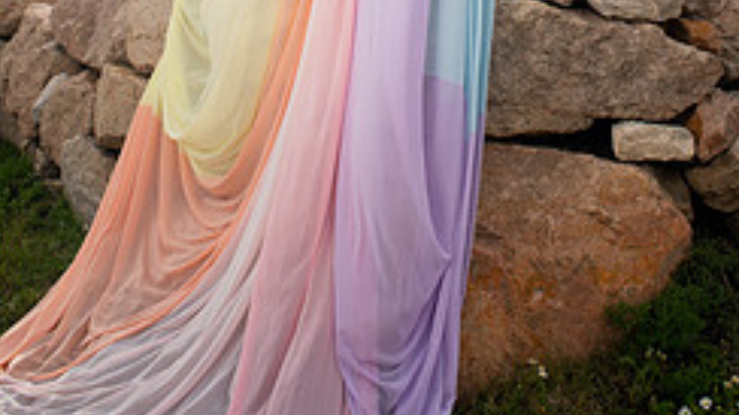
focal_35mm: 54
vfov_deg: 20.0
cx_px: 429
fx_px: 1058
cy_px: -154
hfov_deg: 38.4
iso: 100
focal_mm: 28
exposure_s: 1/200
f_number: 6.3
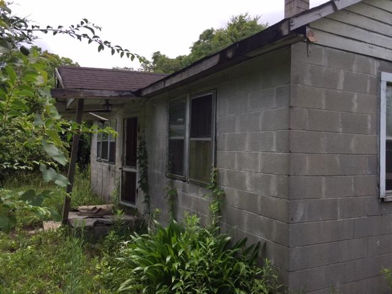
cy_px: 147
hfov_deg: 61.7
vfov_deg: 48.2
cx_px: 196
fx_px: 328
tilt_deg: +2.9
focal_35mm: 29
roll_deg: -1.2
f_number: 2.2
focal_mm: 4.15
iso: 32
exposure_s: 1/842
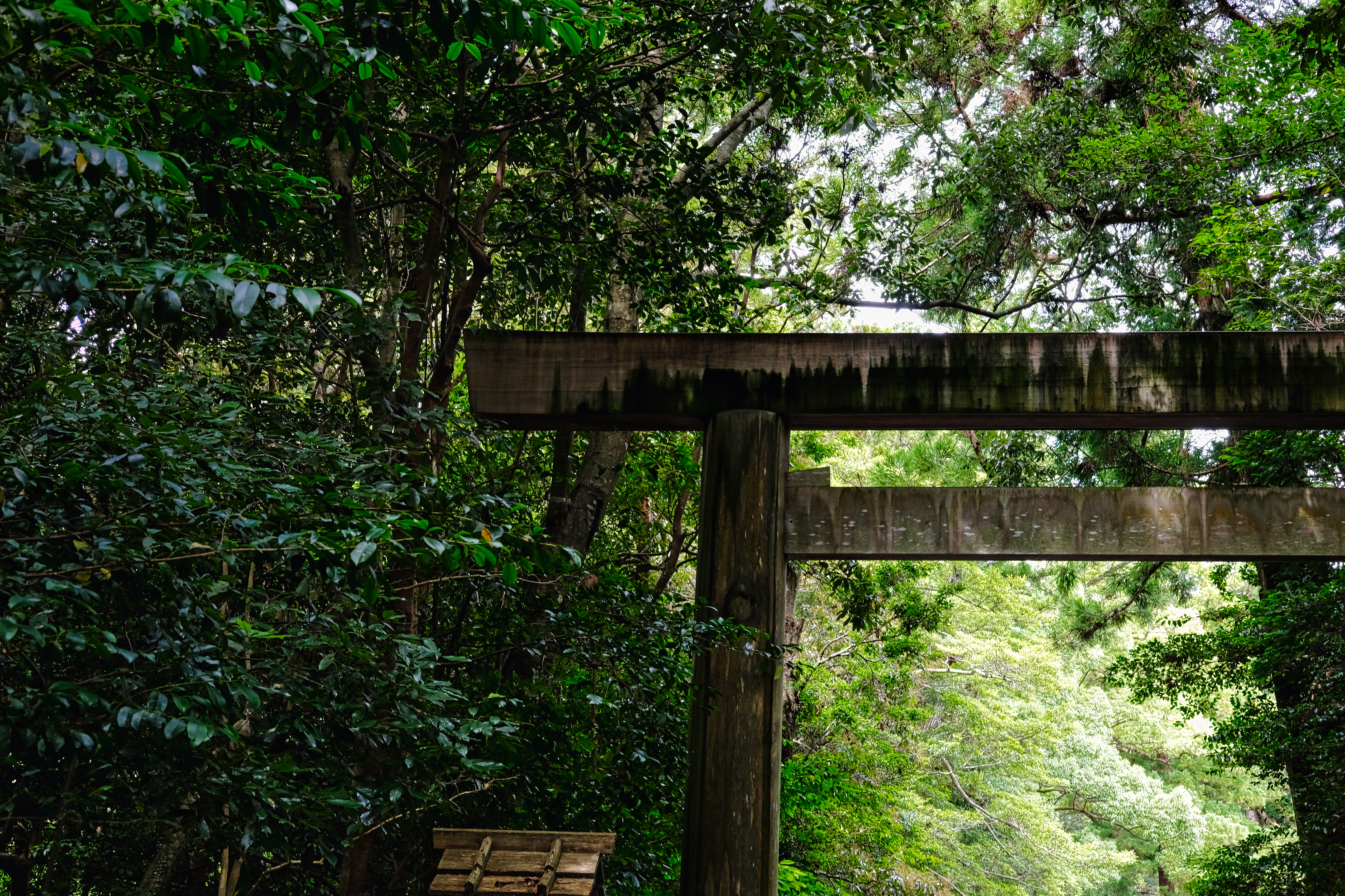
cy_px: 448
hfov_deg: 37.5
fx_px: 1980
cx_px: 672
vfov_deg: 25.5
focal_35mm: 53
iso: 640
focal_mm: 35
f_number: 8
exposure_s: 1/60
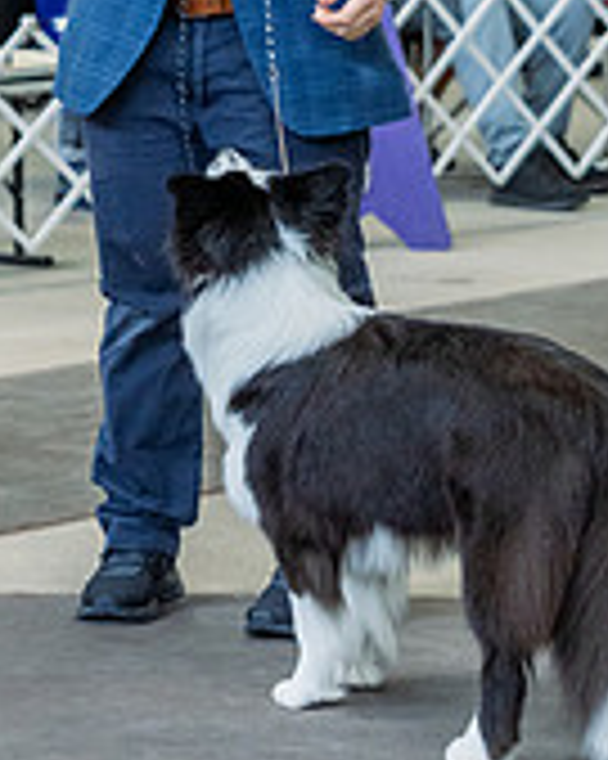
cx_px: 113
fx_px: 3940
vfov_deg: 10.9
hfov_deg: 8.8
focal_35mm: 175
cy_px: -18
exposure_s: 1/400
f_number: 4
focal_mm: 70
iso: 6400
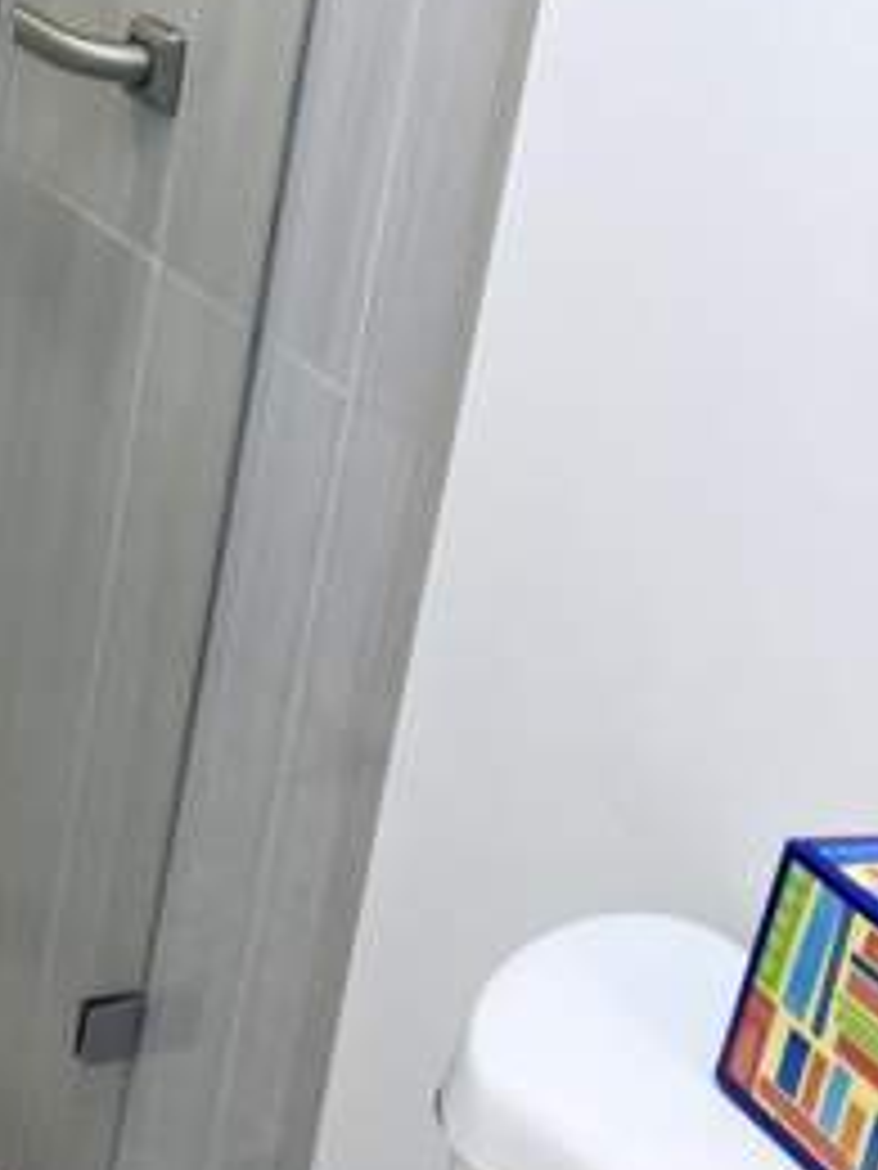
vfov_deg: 26.7
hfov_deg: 19.9
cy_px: 9
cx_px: -194
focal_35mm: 69
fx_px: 2333
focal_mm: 3.99
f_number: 1.8
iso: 64
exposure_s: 1/120
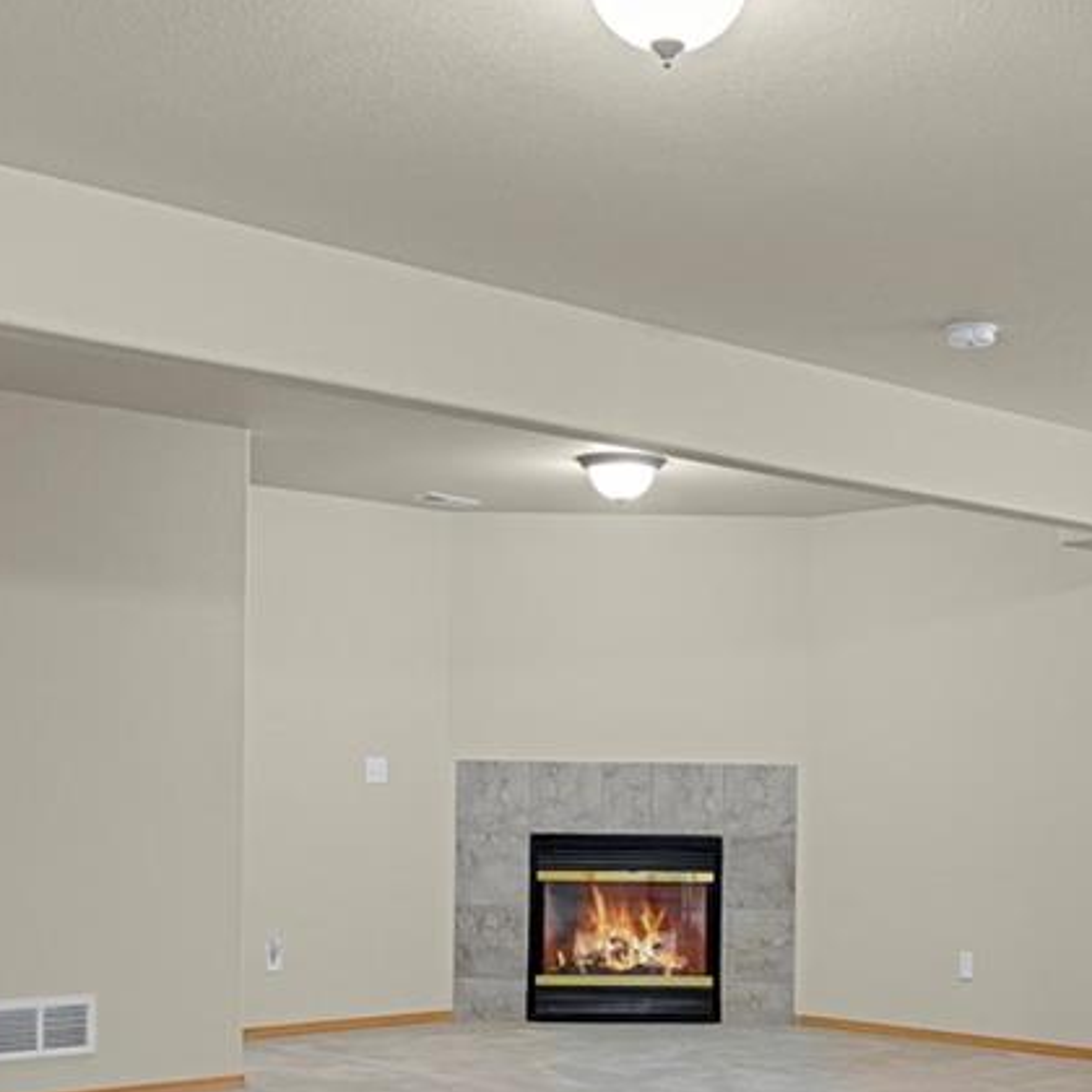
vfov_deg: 30.8
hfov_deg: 31.0
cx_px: 681
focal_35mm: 55
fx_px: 1963
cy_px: 754
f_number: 8
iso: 250
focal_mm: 17
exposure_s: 4
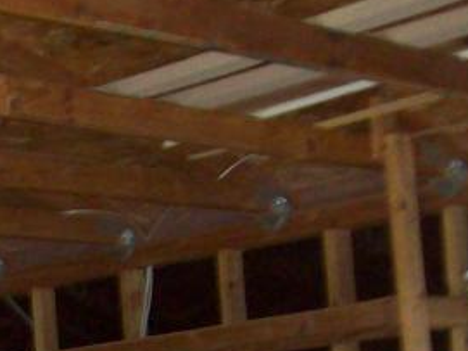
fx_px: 1838
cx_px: -390
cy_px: 541
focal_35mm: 136
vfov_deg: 10.5
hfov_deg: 13.0
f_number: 2.7
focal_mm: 6
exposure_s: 1/64
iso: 200
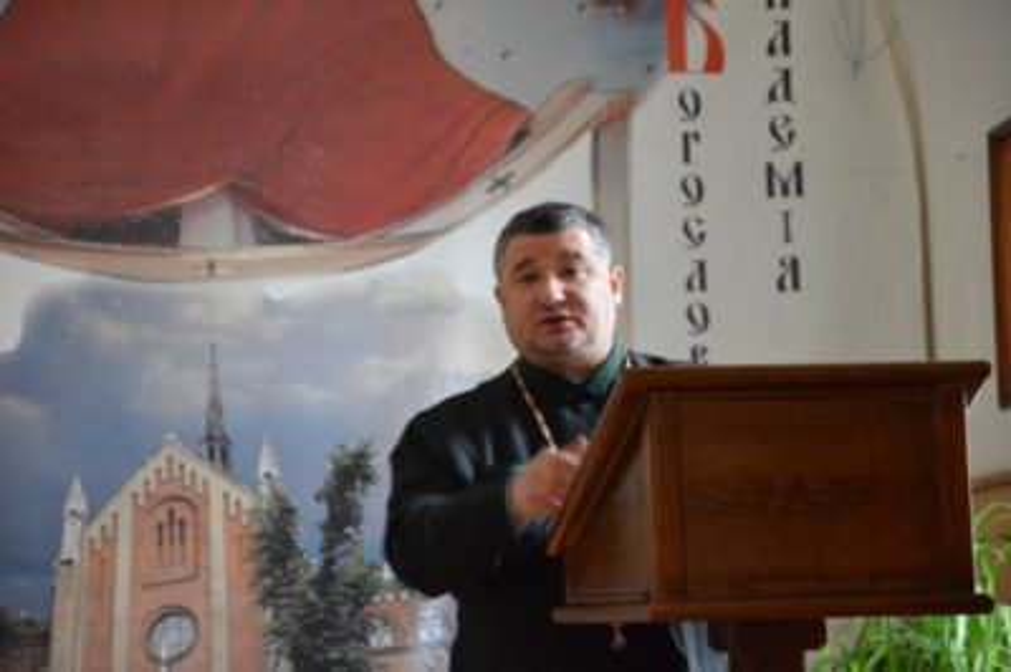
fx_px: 4419
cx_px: 506
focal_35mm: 158
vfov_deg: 8.7
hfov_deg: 13.1
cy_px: 336
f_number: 5.6
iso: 3200
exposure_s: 1/10
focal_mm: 105
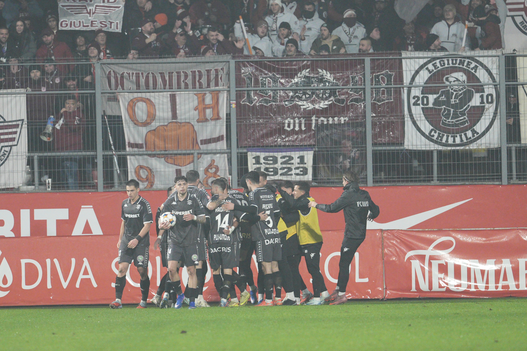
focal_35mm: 300
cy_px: 176
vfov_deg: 4.6
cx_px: 264
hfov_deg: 6.9
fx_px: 4391
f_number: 2.8
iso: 4000
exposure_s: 1/2000
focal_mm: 300
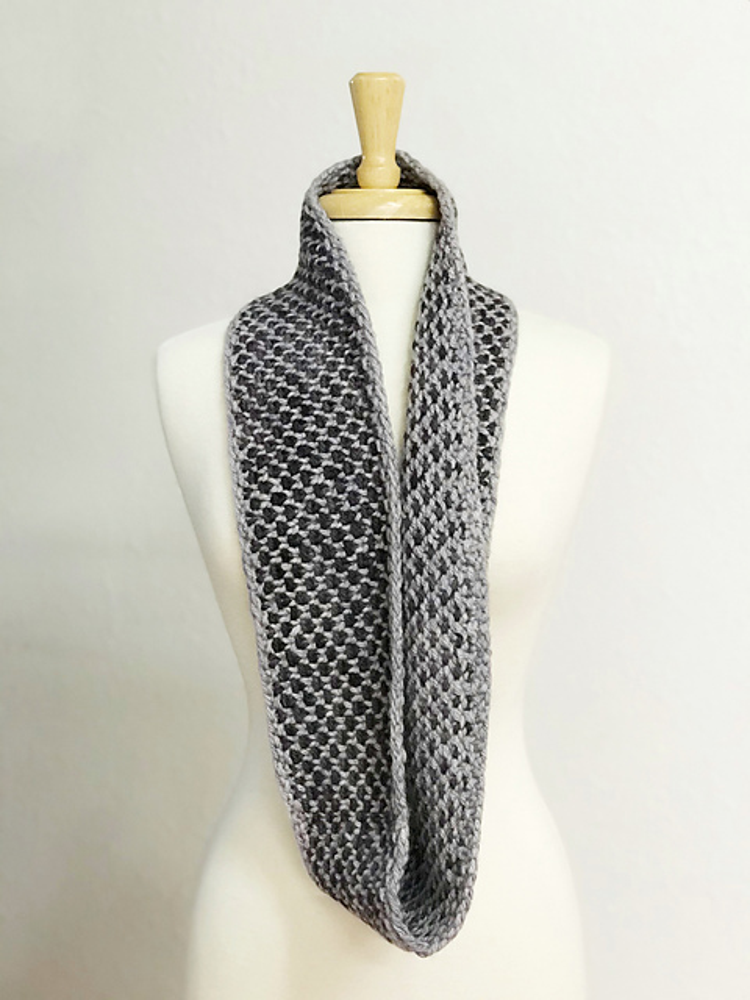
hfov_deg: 25.7
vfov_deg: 33.8
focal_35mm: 57
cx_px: 375
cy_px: 500
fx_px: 1647
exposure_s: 1/60
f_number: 2.8
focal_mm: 6.6
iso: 500
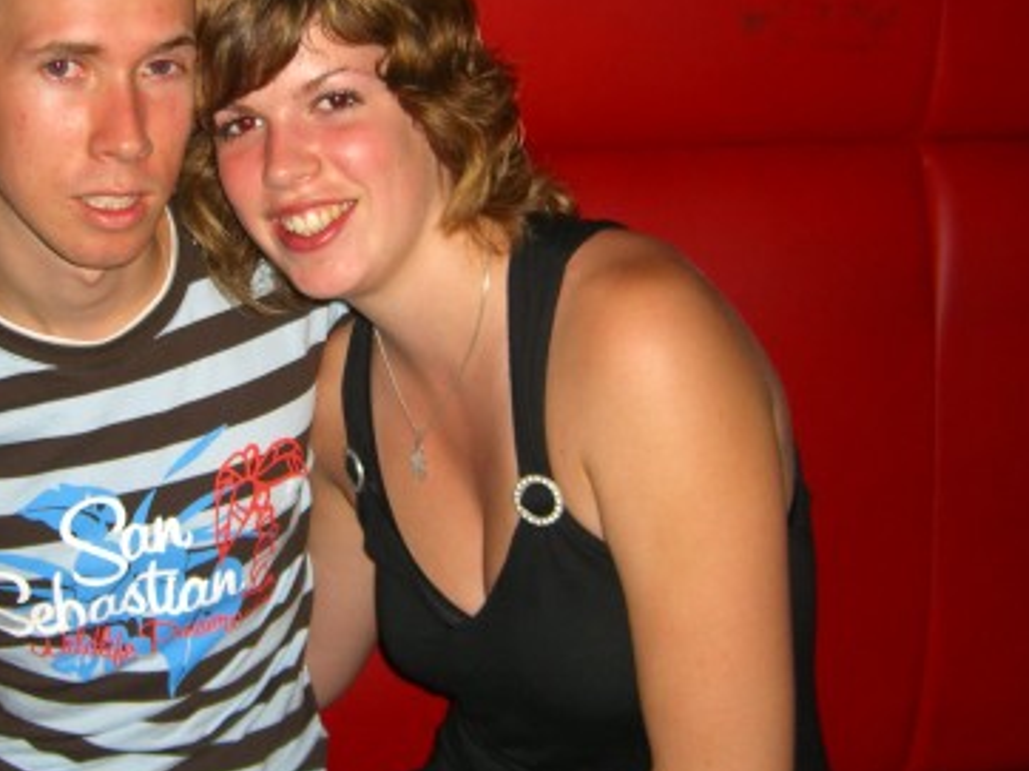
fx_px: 1872
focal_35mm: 63
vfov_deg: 23.2
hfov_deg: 30.4
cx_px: 298
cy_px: 293
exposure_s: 1/60
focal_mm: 7.9
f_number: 2.8
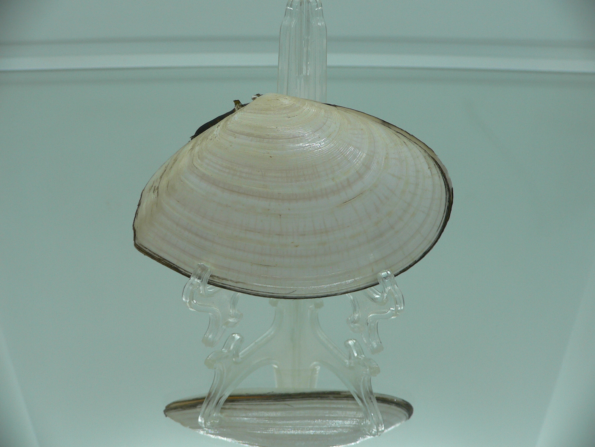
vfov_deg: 40.7
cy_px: 224
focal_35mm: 35
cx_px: 298
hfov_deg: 52.6
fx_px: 602
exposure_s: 1/60
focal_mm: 4.6
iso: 80
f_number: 2.8
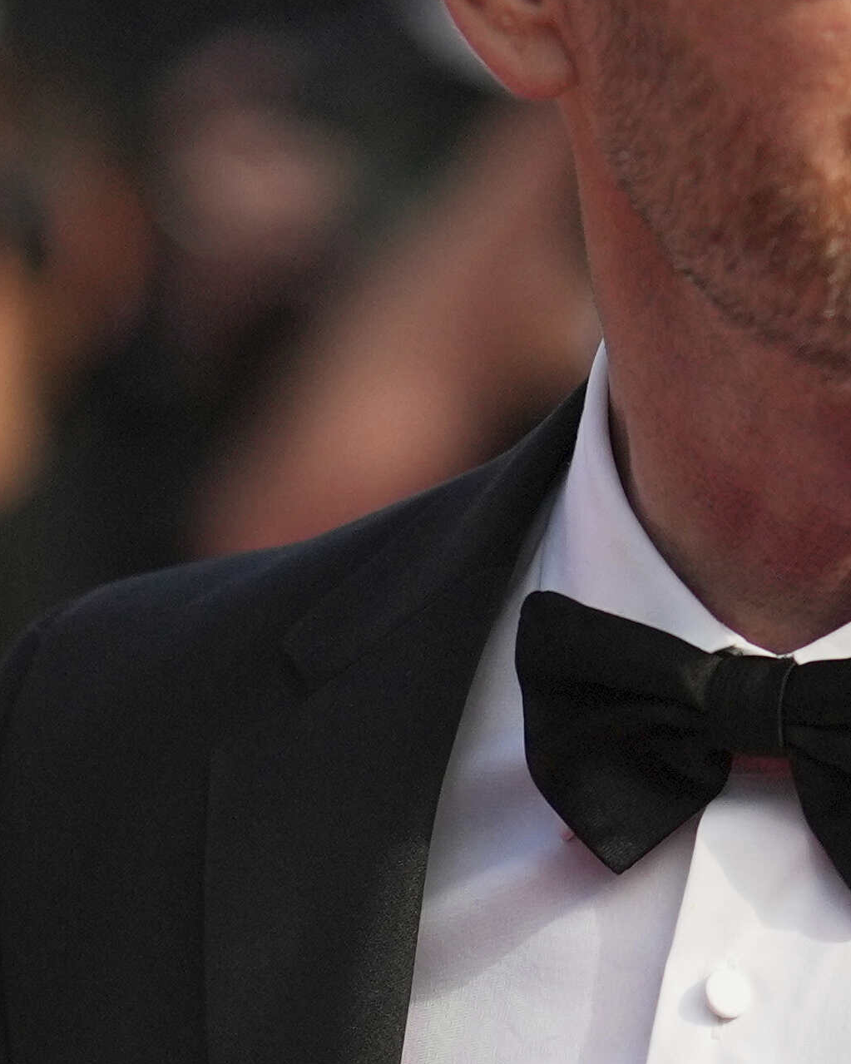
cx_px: -161
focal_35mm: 534
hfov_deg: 2.9
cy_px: 1444
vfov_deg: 3.6
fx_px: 16814
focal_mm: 85
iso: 400
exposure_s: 1/16000
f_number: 1.4
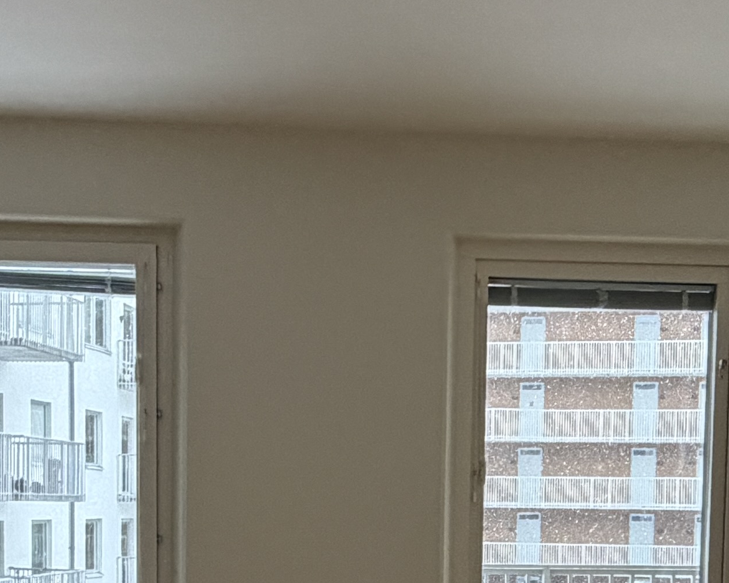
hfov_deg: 30.5
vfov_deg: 23.4
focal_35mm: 62
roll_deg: -0.4
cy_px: 606
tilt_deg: -4.8
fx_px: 1338
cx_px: 363
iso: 200
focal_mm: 2.22
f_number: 2.2
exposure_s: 1/121
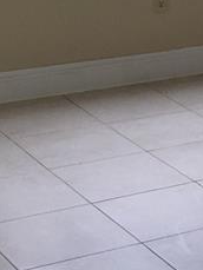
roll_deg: -1.5
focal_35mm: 152
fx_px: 1187
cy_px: -13
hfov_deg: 9.5
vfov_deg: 12.8
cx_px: 303
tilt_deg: -11.9
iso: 32
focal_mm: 4.15
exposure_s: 1/165
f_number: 2.2
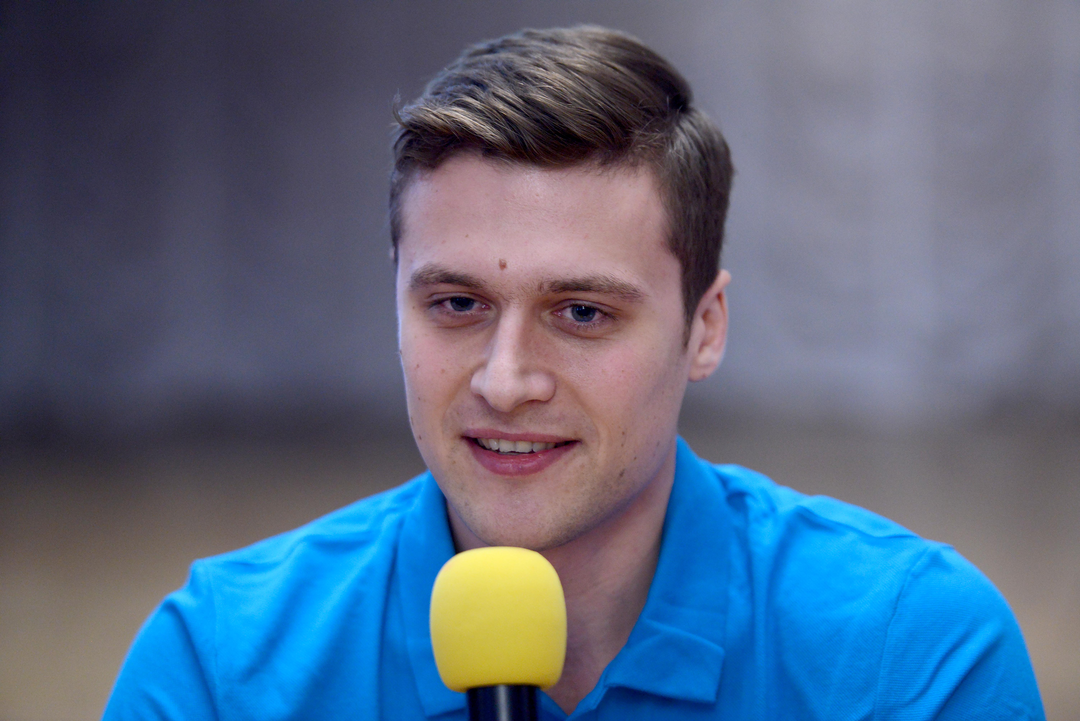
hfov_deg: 12.1
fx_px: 5102
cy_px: 360
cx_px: 540
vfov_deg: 8.1
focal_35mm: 170
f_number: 4
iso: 2500
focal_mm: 170
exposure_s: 1/125
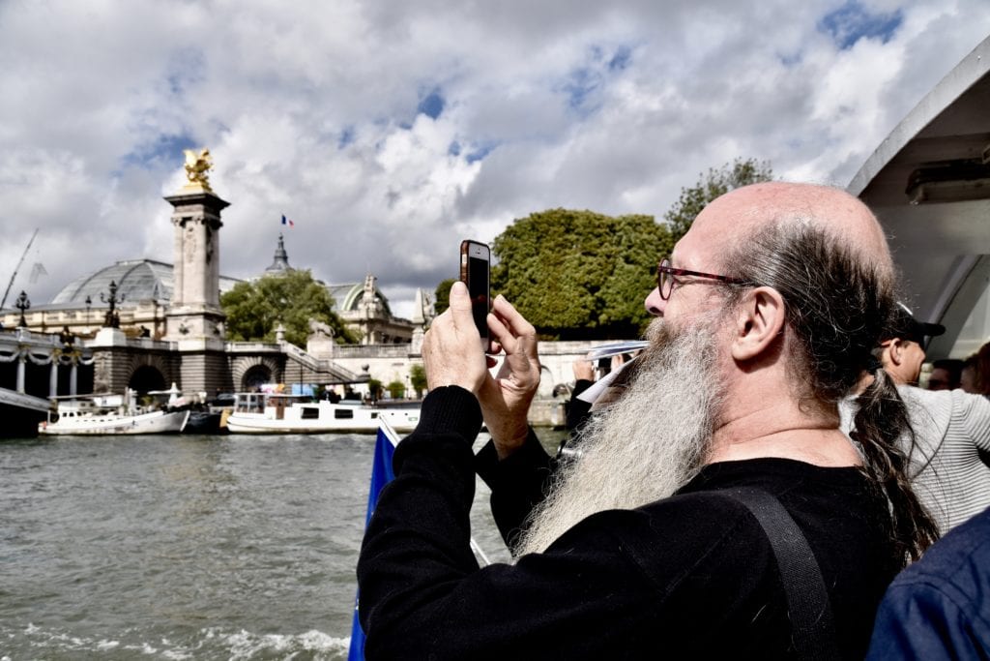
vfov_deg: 47.9
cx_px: 495
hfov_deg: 67.4
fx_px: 743
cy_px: 330
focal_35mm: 27
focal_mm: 18
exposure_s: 1/800
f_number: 9
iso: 200
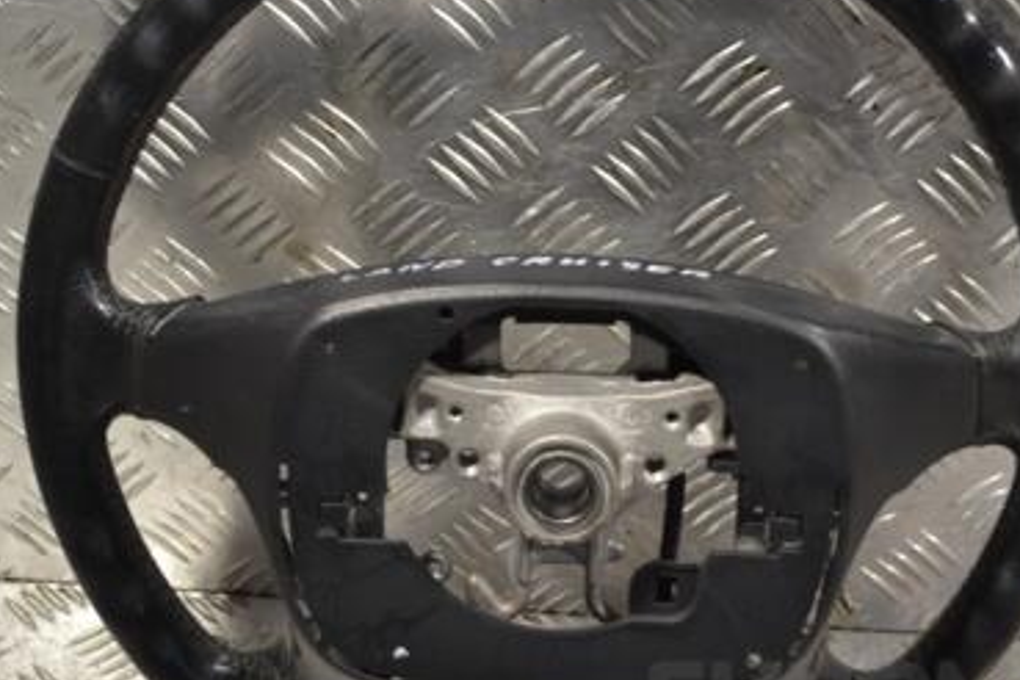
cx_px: 597
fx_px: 2210
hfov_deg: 26.0
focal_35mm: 78
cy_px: 334
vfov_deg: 17.5
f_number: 4.8
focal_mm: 32
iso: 400
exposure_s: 1/80
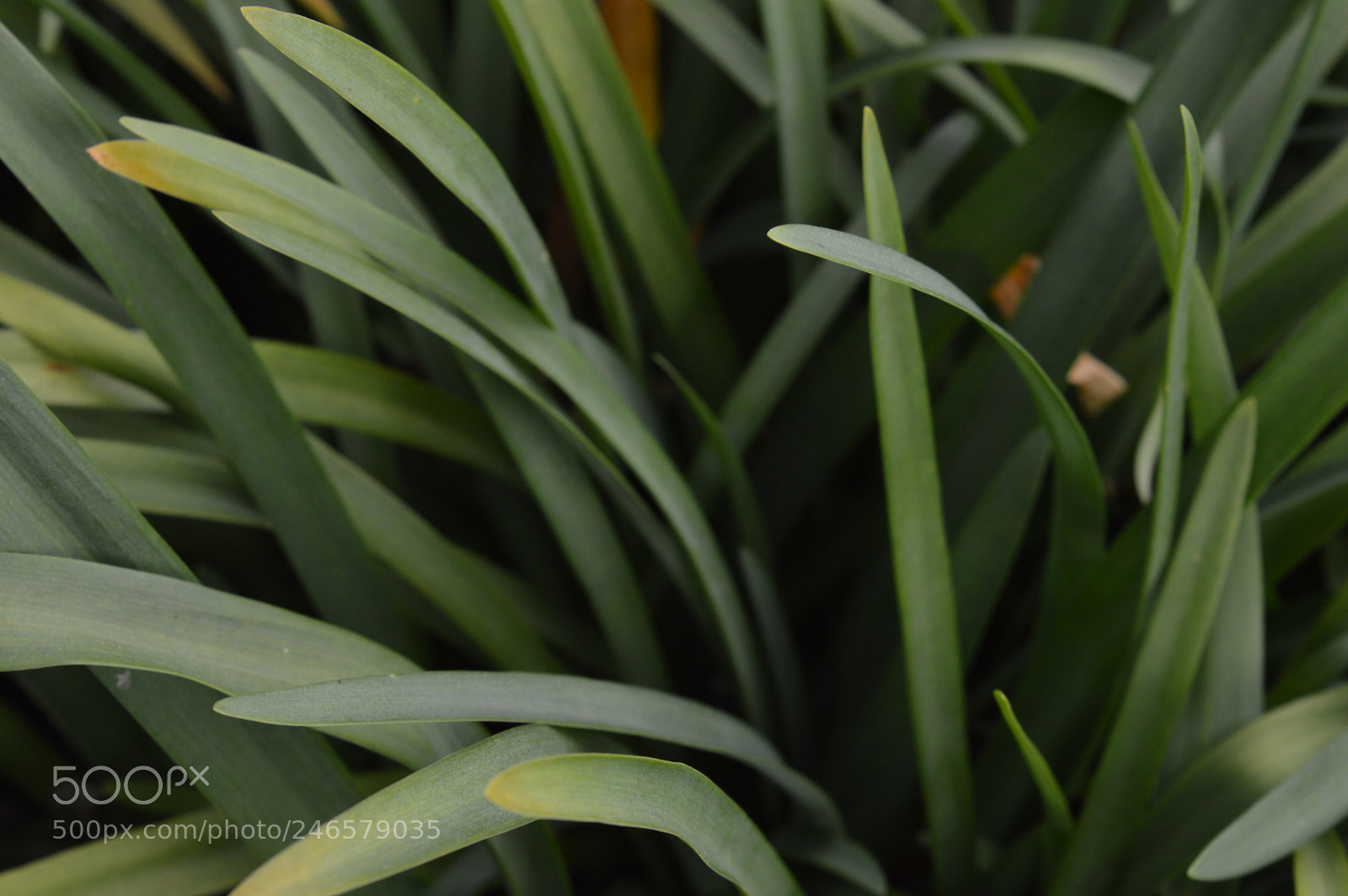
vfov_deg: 17.5
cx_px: 674
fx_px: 2918
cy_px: 448
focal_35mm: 78
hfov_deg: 26.0
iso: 400
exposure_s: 1/80
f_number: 8
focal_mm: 52
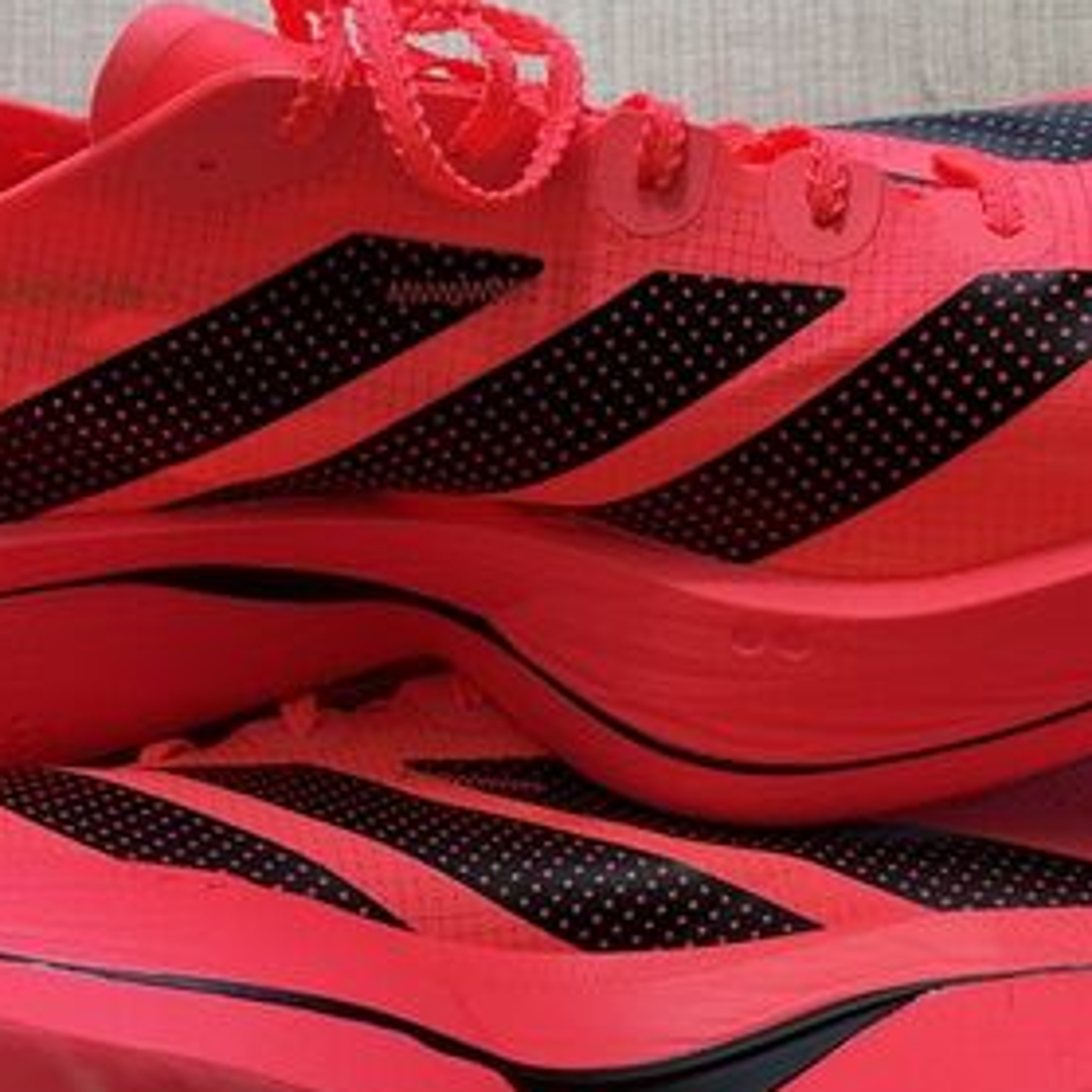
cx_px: 489
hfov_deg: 17.7
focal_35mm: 98
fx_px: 3498
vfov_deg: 17.7
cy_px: 718
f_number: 1.8
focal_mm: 6.93
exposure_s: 1/60
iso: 250
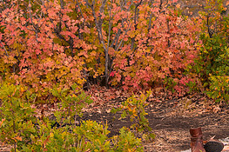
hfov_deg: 18.2
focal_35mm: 111
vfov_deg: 12.3
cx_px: 192
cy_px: 28
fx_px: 706
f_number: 5.6
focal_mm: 46
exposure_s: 1/400
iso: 1250
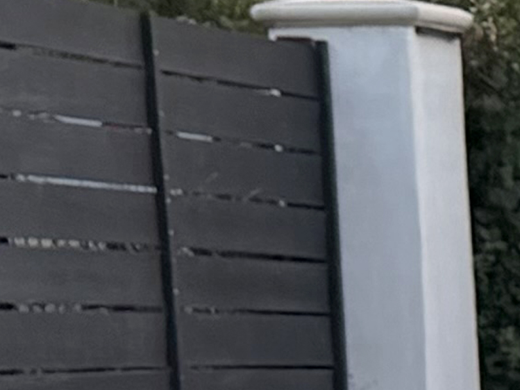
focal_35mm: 169
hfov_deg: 9.1
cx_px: 1627
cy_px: 603
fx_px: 2538
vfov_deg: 8.6
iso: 80
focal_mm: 6.76
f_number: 1.78
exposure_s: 1/1156
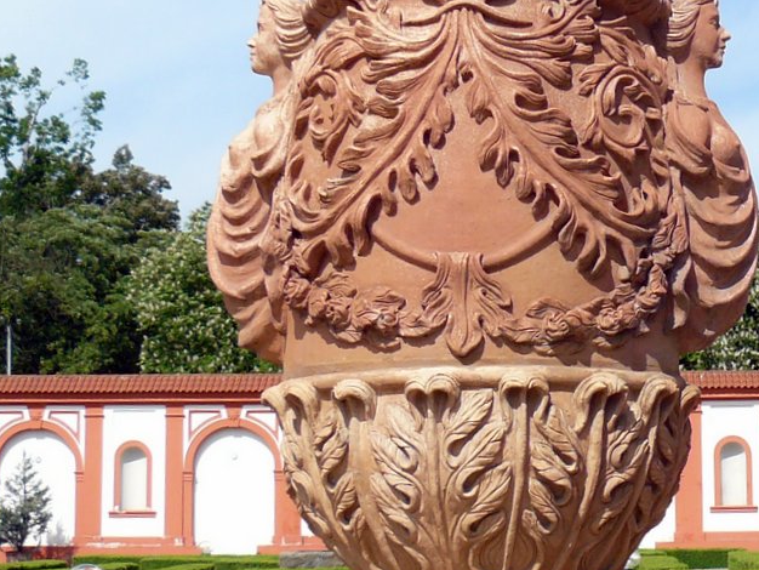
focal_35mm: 92
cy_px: 222
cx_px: 706
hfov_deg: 20.8
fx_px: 2018
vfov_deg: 16.1
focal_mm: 6
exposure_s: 1/1000
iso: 100
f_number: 3.2
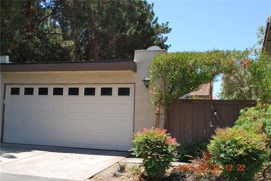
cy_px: 90
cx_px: 136
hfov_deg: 53.1
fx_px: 271
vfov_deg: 36.9
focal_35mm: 36
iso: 100
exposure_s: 1/160
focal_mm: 24
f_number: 7.1
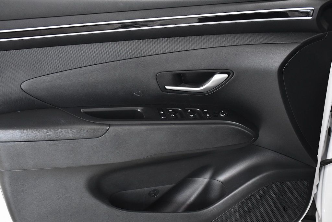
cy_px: 111
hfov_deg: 38.2
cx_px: 166
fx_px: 480
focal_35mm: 52
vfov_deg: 26.0
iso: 2000
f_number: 5.6
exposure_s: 1/100
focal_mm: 35
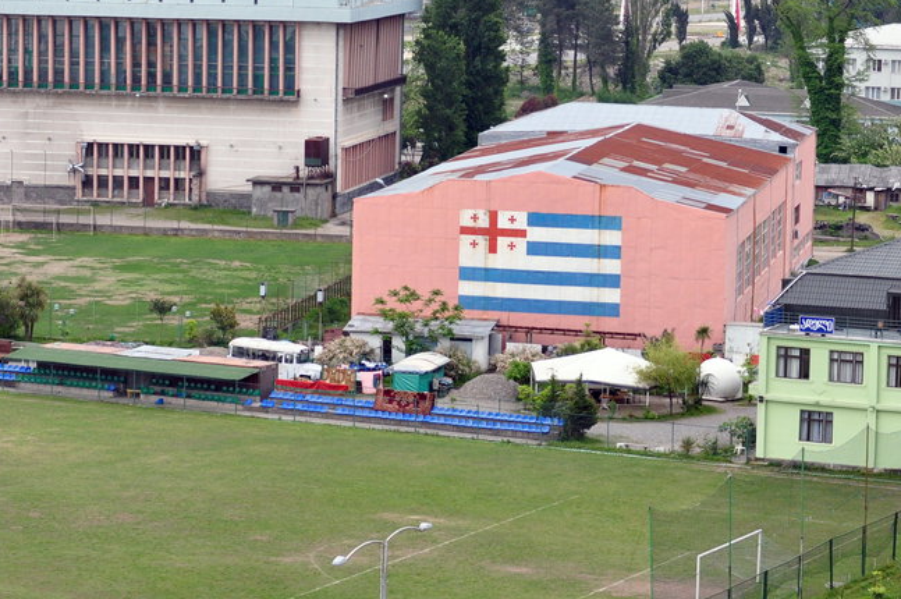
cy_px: 274
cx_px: 444
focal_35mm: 139
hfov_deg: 14.8
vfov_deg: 9.8
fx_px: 3475
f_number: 5
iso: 500
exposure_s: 1/100
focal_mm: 50
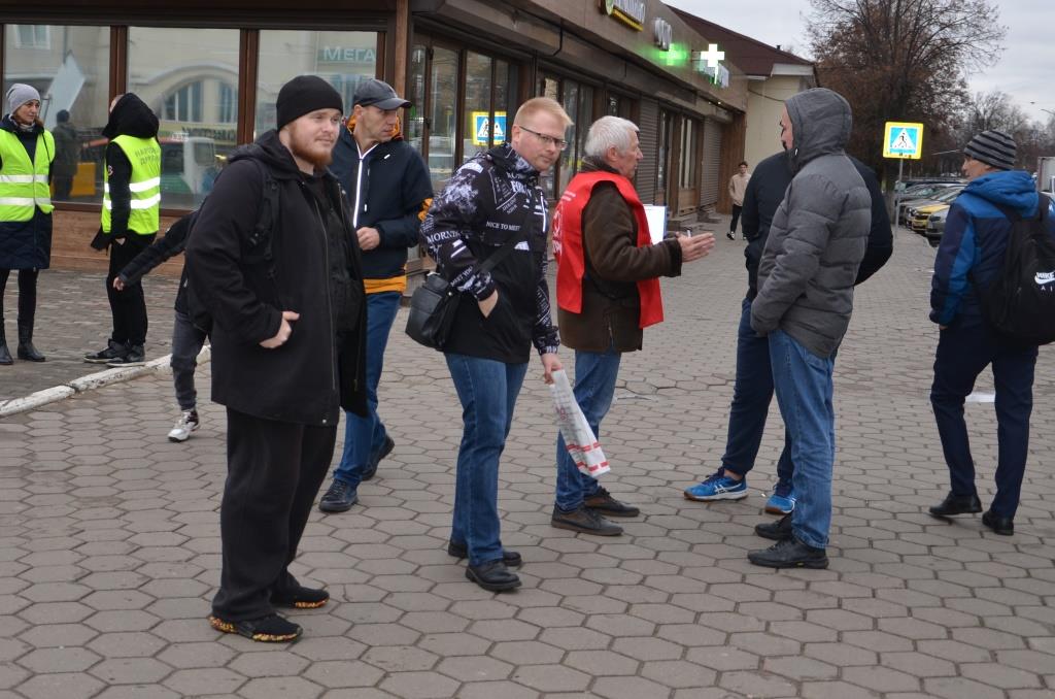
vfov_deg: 35.3
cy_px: 350
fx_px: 1097
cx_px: 528
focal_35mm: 38
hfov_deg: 51.4
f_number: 4
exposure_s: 1/200
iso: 200
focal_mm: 25
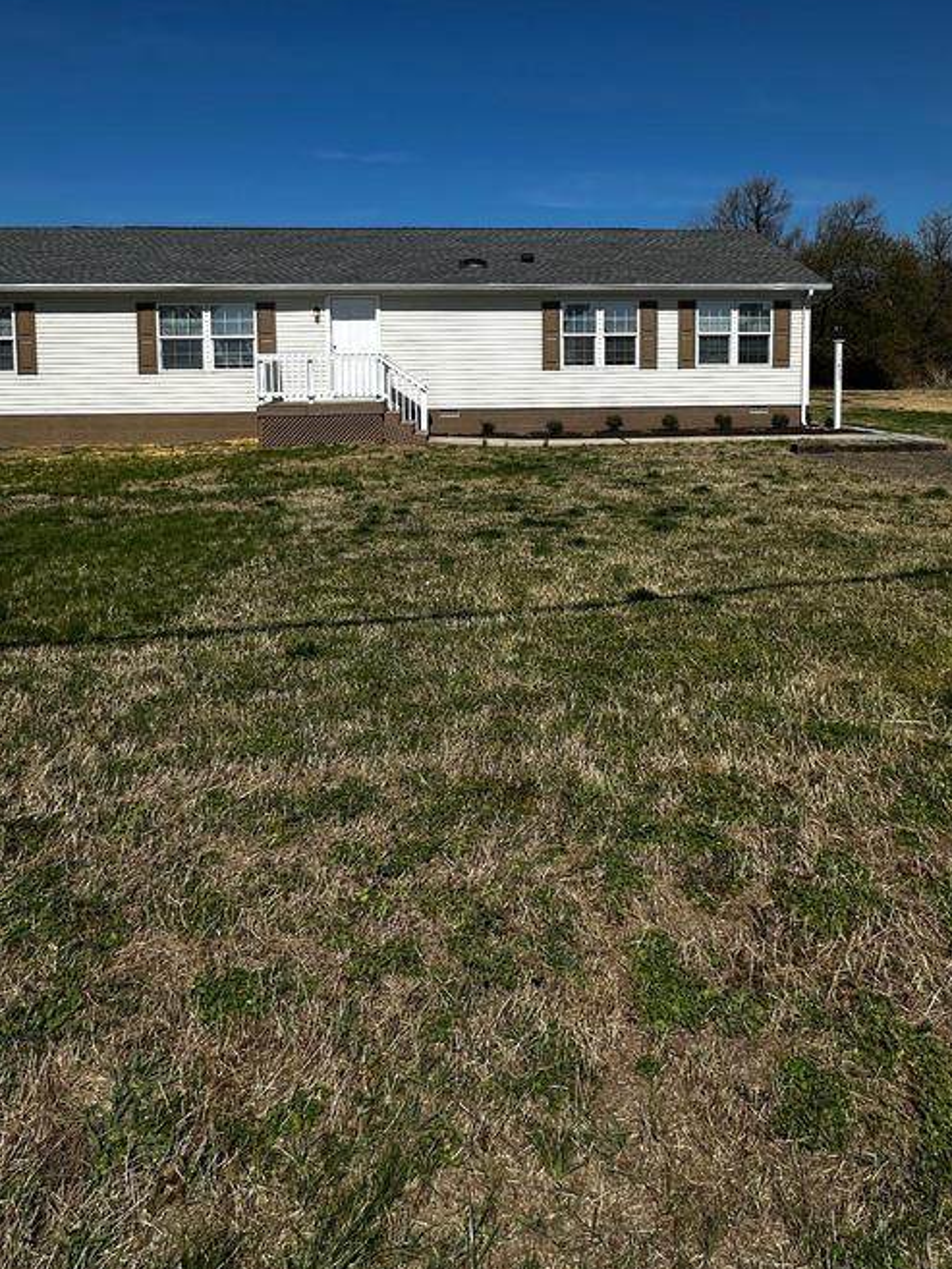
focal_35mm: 23
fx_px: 843
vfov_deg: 71.8
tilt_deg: -2.6
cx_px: 502
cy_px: 425
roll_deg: -0.1
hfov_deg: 58.9
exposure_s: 1/4831
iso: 50
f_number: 2.2
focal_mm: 2.22
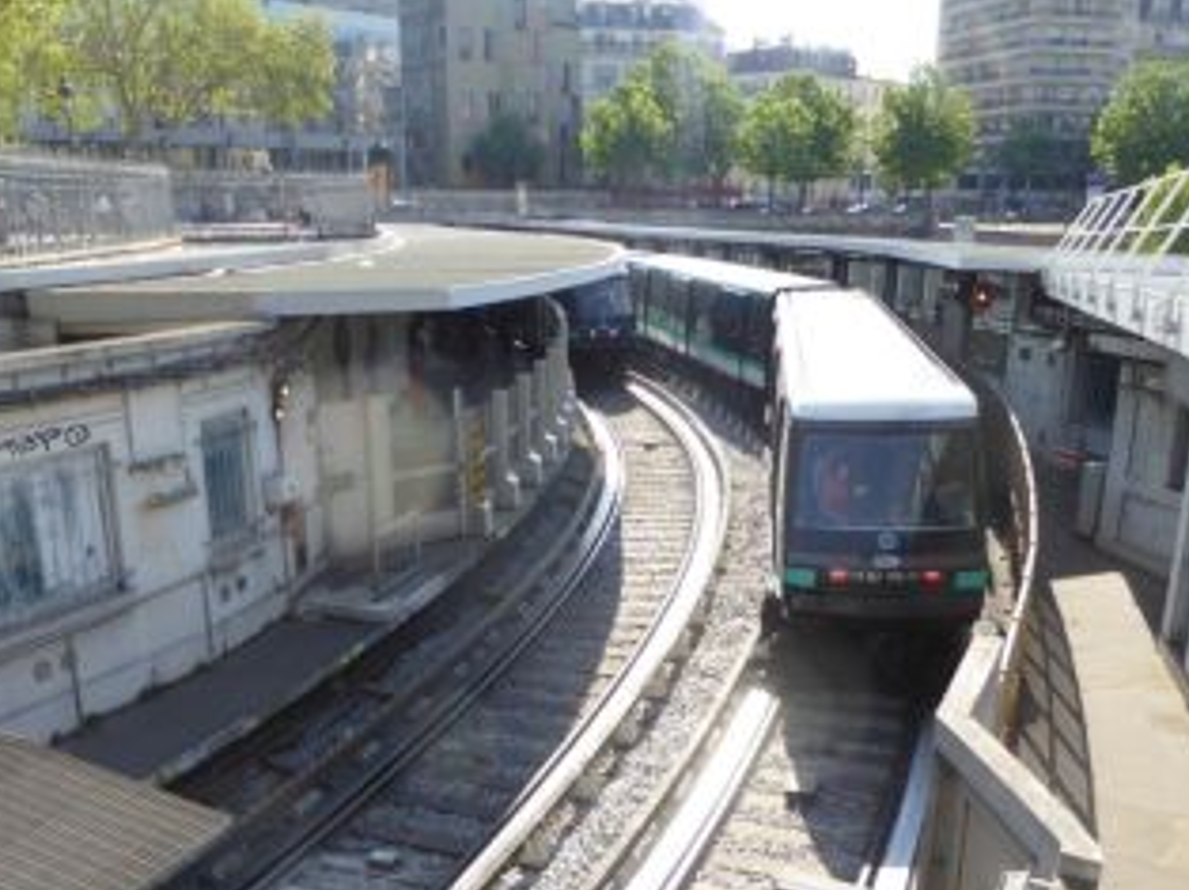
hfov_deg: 54.0
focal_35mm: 34
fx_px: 1167
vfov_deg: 41.4
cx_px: 566
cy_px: 572
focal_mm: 4.3
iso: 100
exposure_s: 1/400
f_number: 3.3
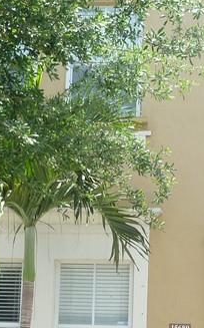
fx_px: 828
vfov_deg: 21.9
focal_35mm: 93
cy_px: 281
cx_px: 166
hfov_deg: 14.0
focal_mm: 5
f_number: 3.3
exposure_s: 1/200
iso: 80
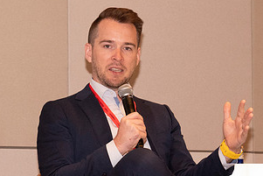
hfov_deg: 11.3
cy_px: 135
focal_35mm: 181
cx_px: 59
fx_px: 1323
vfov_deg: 7.6
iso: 3200
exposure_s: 1/80
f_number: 8
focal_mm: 60
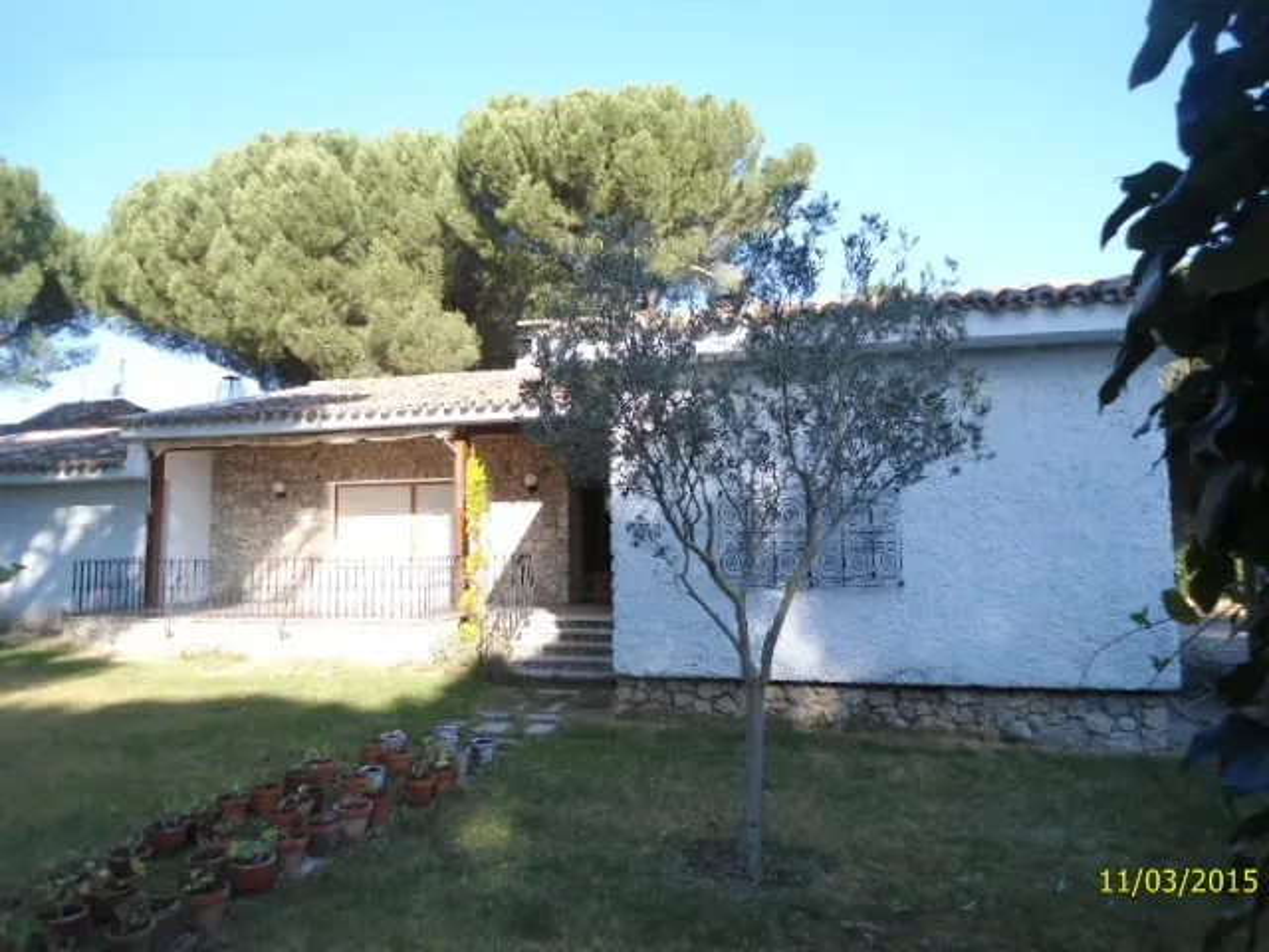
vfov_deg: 53.1
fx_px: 953
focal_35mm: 26
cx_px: 634
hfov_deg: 67.3
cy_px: 476
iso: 80
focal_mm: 4.7
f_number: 2.8
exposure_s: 1/40
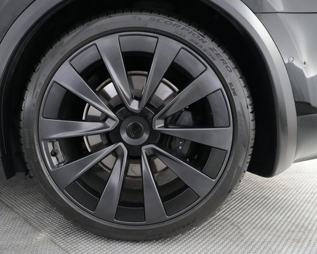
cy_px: 126
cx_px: 137
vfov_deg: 51.5
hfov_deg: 62.0
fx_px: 263
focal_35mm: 28
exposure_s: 1/160
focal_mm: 24
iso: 10000
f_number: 2.8
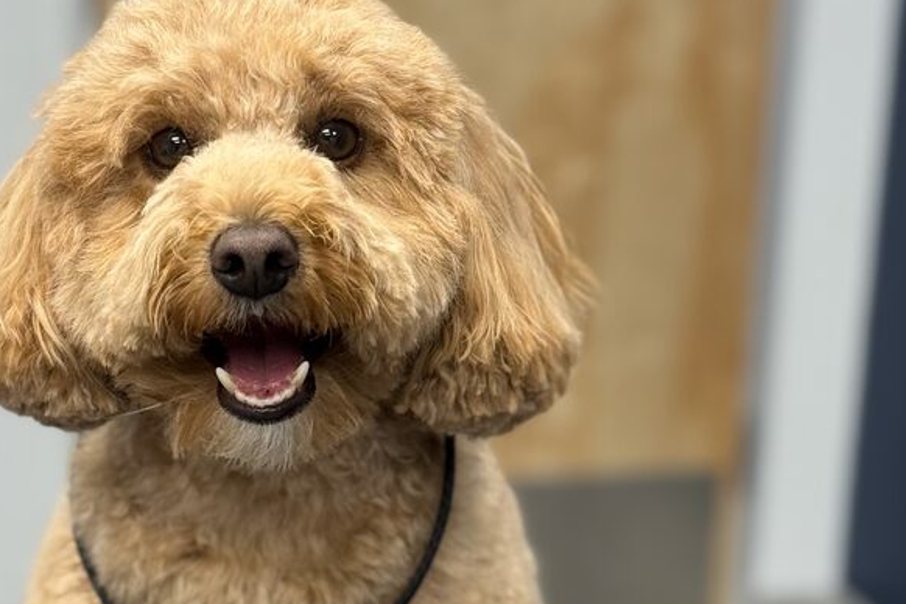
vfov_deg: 13.3
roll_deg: -1.3
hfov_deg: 19.8
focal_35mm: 103
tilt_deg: -16.1
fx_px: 2592
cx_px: 294
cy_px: 428
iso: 64
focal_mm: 6.76
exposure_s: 1/60
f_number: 1.78
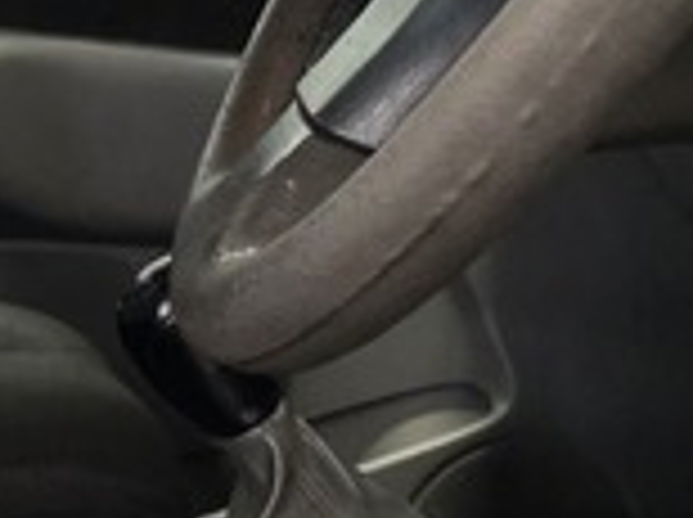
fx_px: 3058
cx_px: -315
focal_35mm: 153
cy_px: 347
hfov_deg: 12.4
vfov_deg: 9.7
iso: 1250
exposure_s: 1/100
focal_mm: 6.25
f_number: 1.7
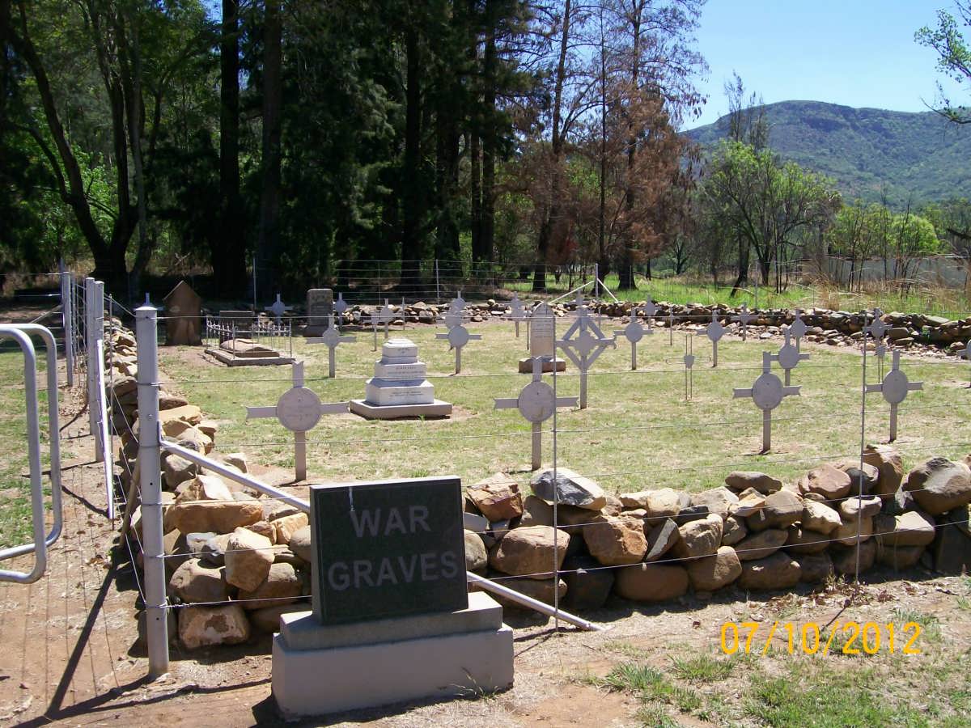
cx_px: 486
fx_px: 1010
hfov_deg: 51.4
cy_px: 364
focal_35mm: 36
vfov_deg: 39.7
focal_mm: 6
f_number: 4.8
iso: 80
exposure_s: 1/392
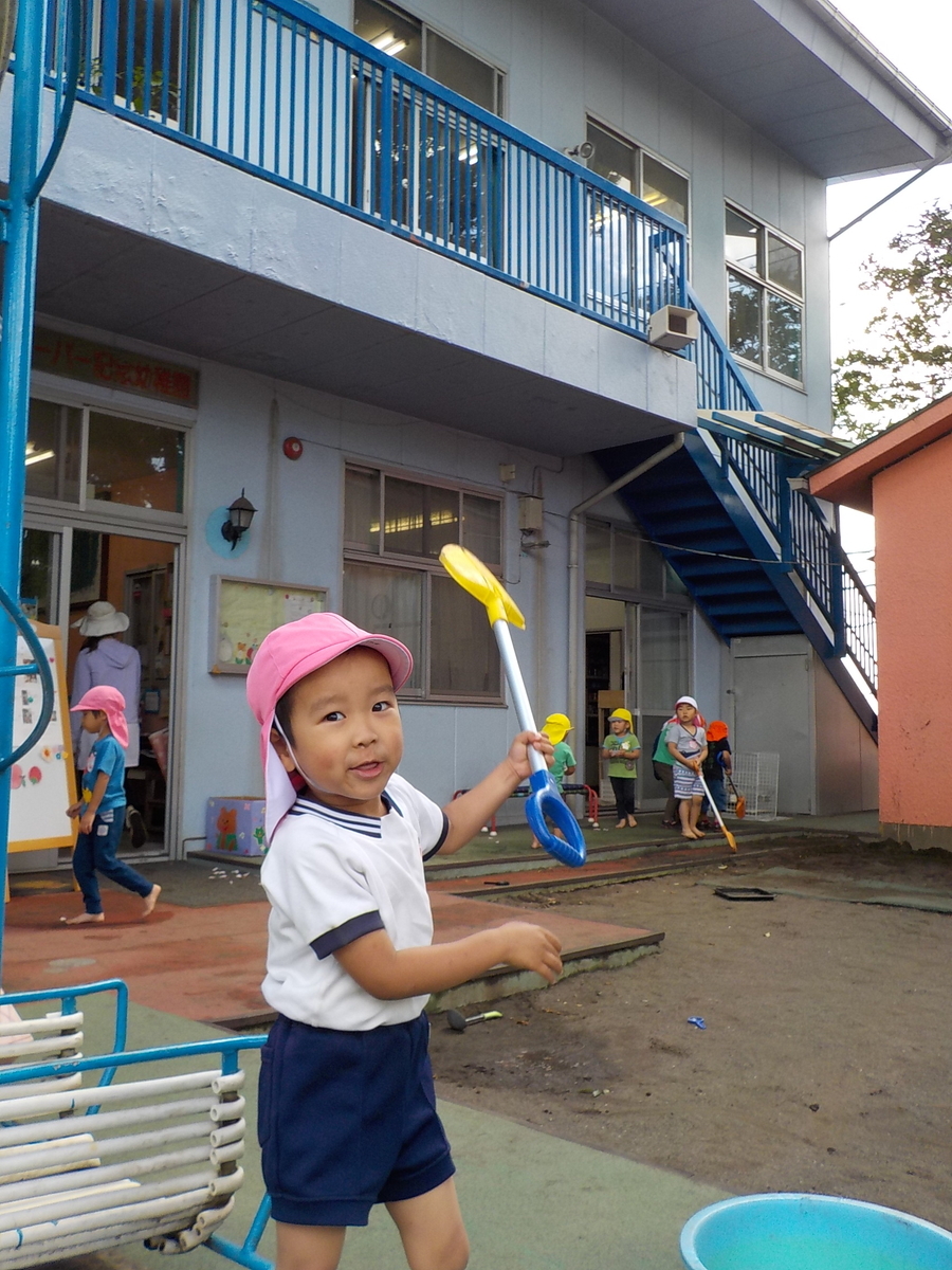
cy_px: 635
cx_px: 476
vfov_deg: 60.0
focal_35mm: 30
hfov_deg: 46.8
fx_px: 1100
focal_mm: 4.1
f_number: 3.3
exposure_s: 1/200
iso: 125
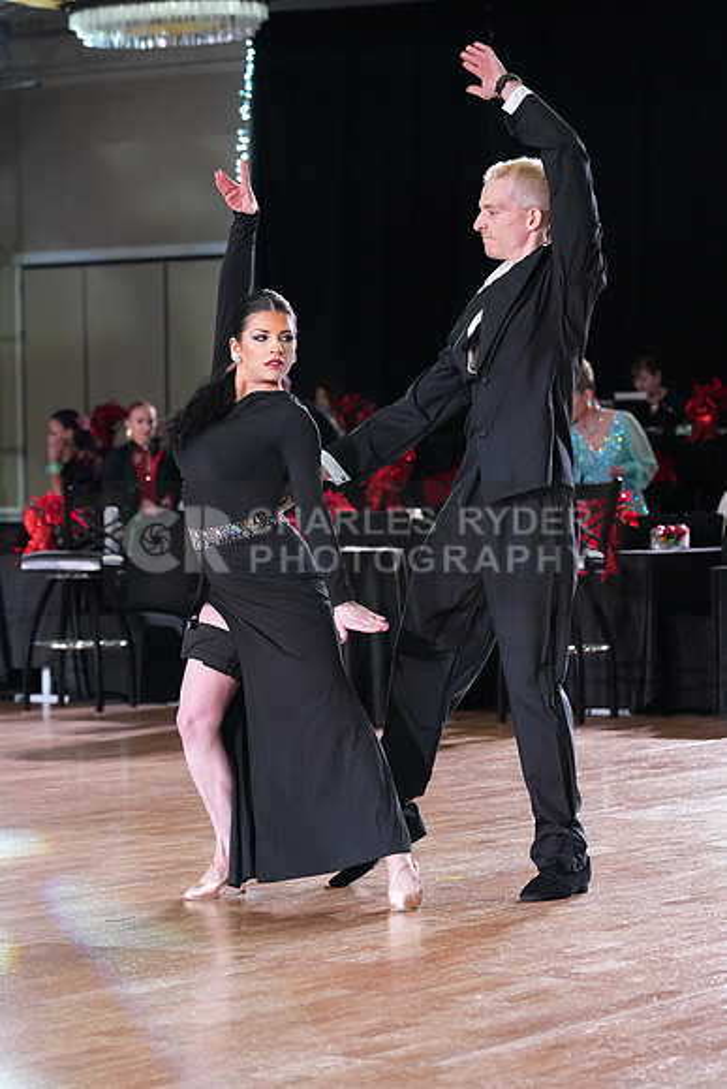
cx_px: 364
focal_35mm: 119
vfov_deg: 17.2
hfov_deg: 11.5
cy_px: 544
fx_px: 3602
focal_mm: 119
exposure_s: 1/400
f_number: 5
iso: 6400
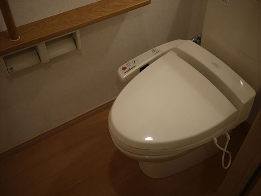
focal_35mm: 40
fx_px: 302
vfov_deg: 36.0
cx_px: 130
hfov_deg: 46.8
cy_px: 98
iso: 100
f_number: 1.7
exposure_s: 1/100
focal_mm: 20
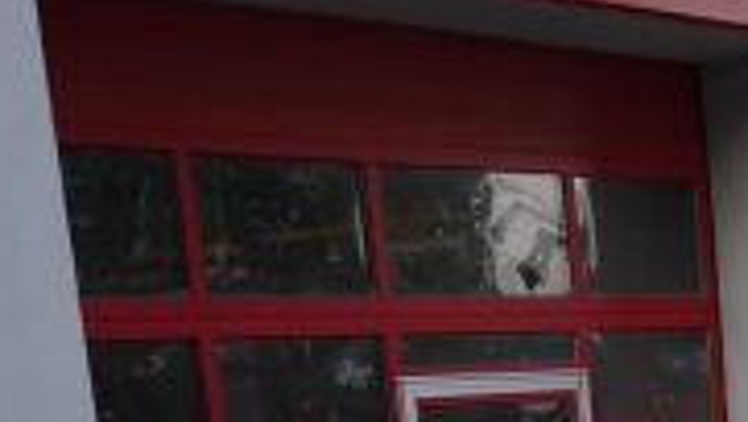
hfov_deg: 17.6
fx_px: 2203
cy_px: 1028
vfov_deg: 9.6
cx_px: 1070
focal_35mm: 111
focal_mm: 16
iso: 125
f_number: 3.5
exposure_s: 1/80
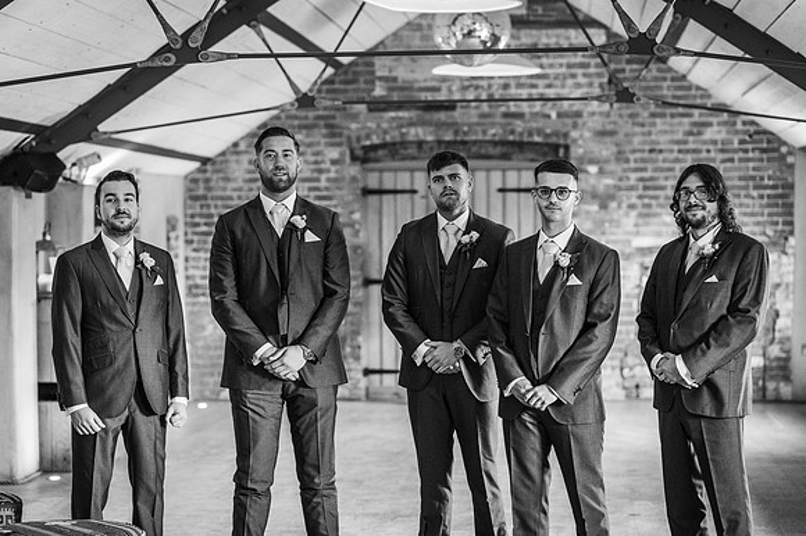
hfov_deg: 23.9
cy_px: 268
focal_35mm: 85
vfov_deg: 16.1
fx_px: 1902
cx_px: 403
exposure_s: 1/200
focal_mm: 85
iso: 3200
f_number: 2.5
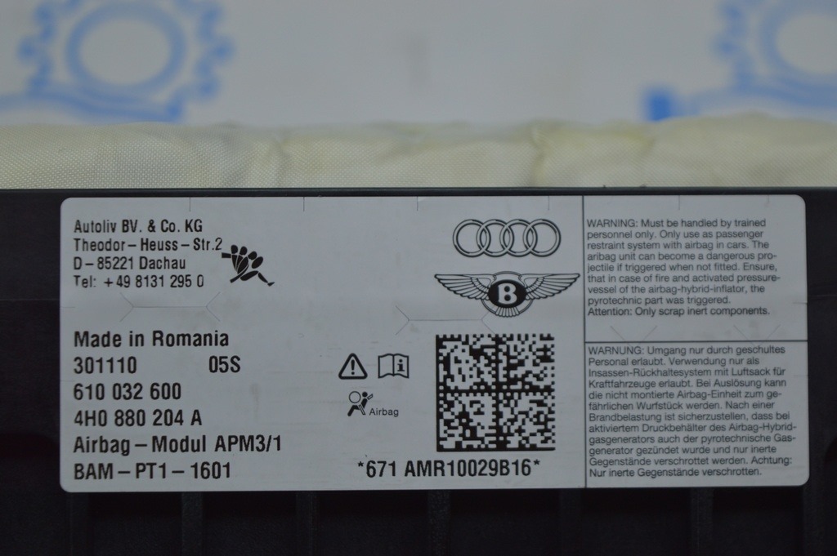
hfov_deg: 24.6
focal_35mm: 82
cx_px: 418
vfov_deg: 16.5
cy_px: 278
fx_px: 1917
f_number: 5.6
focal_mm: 55
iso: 400
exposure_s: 1/125
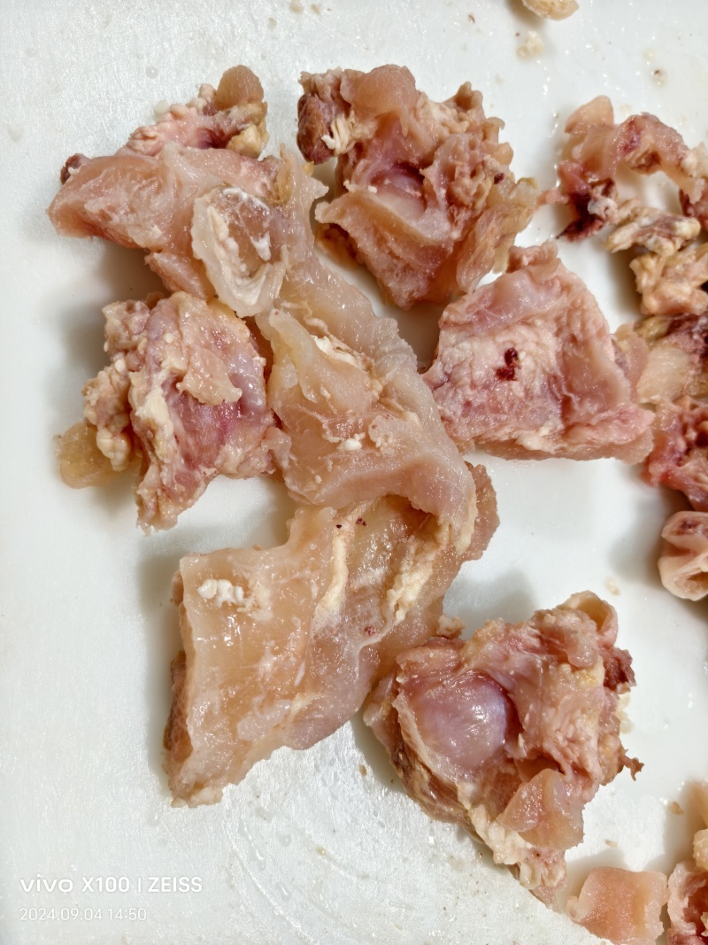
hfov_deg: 58.9
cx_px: 354
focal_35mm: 23
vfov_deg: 73.9
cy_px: 472
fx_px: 627
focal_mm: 5.6
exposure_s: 1/100
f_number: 1.57
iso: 250
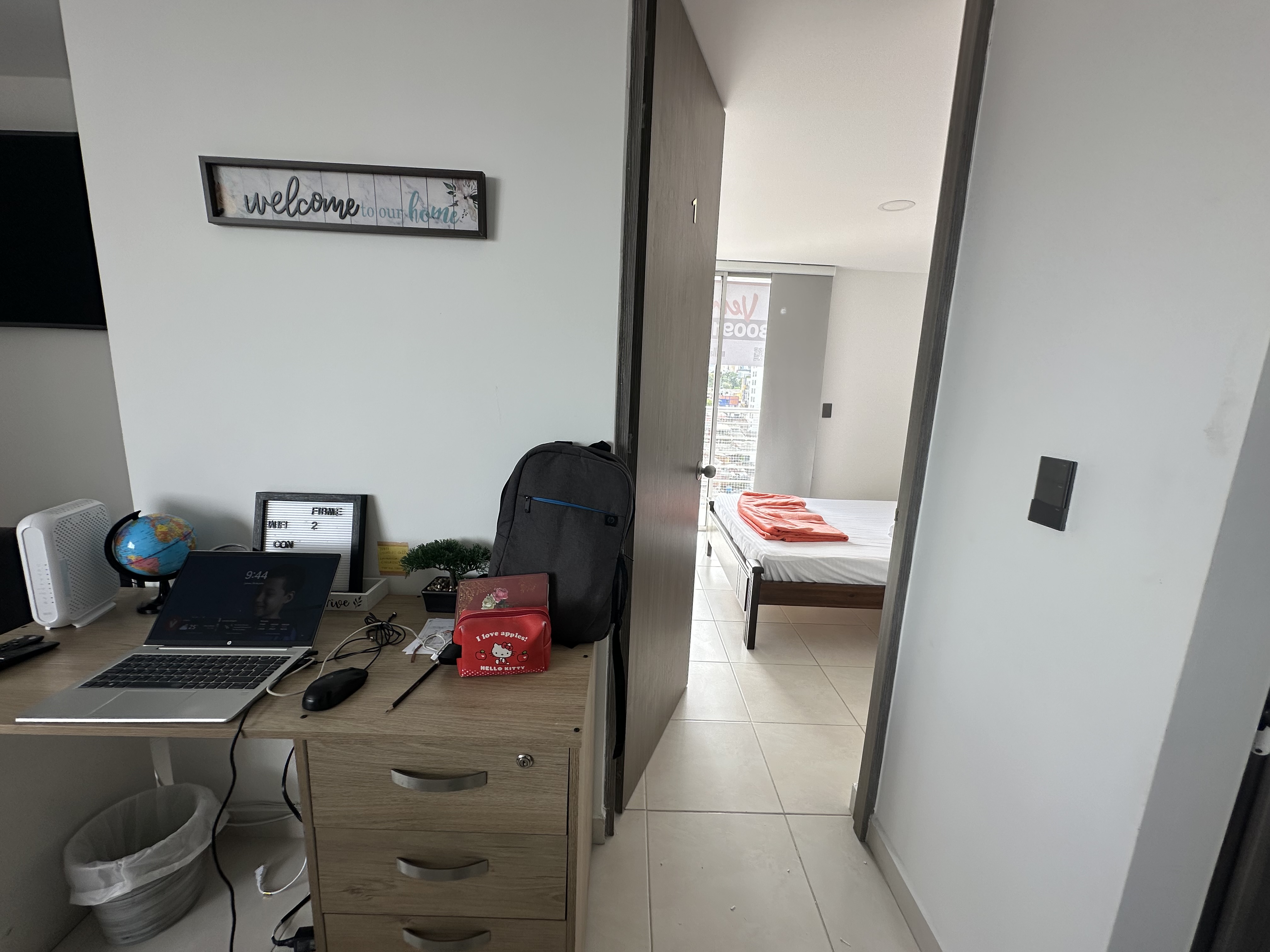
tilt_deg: -8.3
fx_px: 514
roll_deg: -2.9
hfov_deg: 102.1
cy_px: 476
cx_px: 635
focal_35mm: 14
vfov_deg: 85.7
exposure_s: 1/210
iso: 40
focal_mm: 2.22
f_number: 2.2
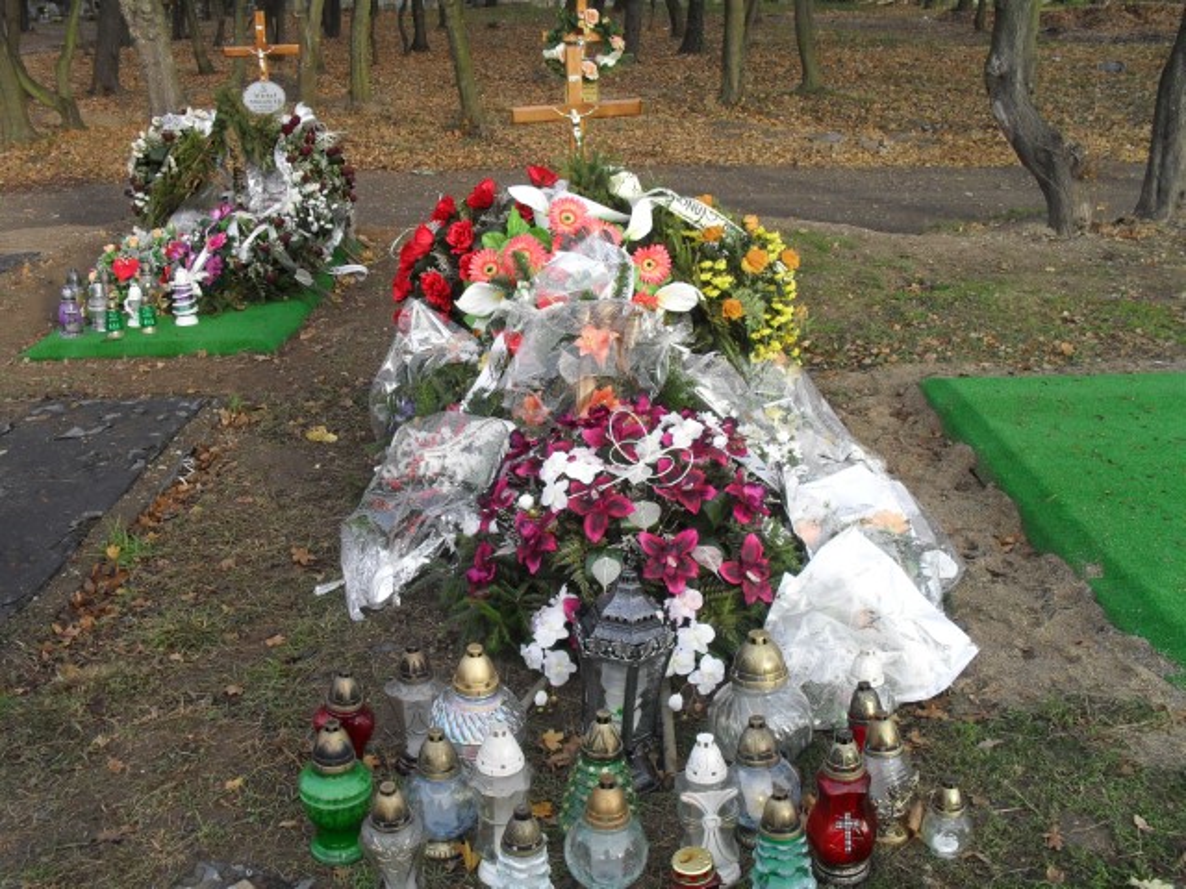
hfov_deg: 52.6
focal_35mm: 35
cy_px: 444
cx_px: 593
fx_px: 1199
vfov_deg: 40.7
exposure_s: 1/180
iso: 100
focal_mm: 6.3
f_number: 3.2
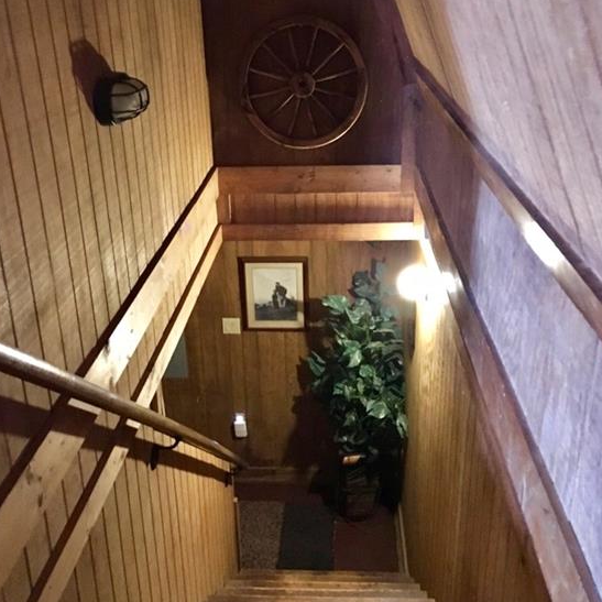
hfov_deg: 46.0
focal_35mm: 36
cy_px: 259
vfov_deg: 45.9
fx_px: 708
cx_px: 294
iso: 800
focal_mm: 4.15
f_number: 2.2
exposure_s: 1/15
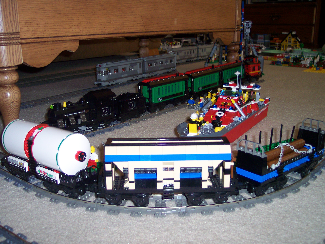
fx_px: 366
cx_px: 161
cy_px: 120
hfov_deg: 47.9
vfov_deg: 36.8
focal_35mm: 39
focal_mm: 8
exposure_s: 1/30
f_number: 2.8
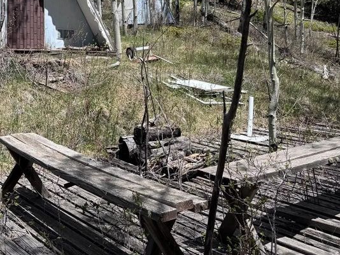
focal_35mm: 46
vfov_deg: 29.8
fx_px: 452
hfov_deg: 40.7
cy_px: 12
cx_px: 112
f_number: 1.78
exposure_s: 1/2833
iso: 80
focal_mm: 6.76
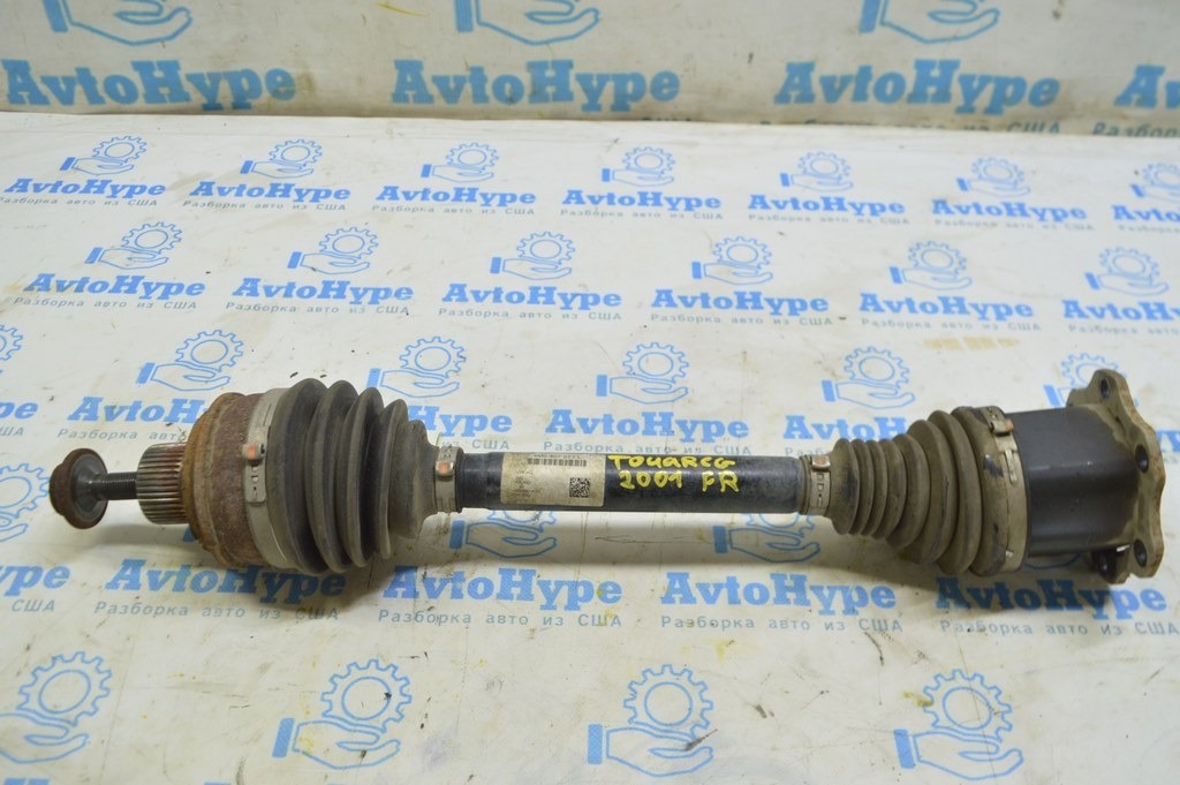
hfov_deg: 62.0
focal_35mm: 30
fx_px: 983
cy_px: 392
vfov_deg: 43.5
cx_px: 590
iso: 400
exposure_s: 1/20
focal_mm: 20
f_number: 5.6
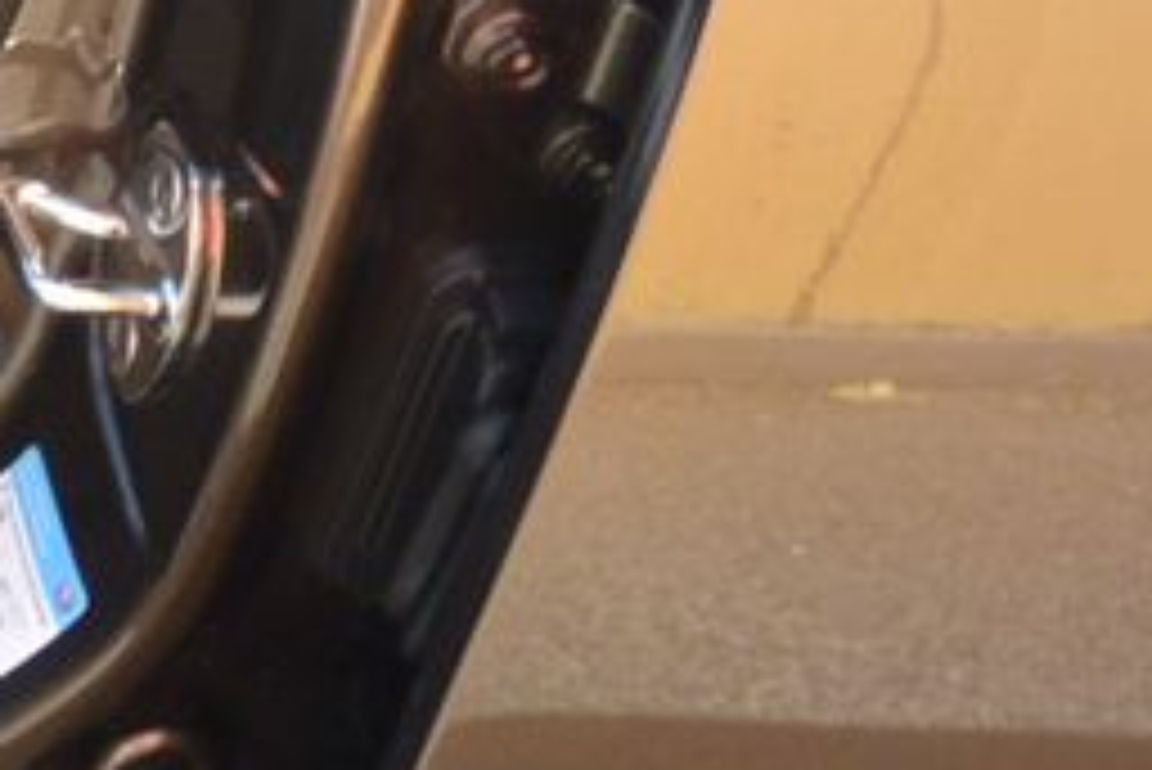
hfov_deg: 15.0
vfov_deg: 11.3
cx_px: -1116
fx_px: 3586
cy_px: -642
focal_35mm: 112
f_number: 3.5
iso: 160
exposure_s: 1/250
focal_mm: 10.7
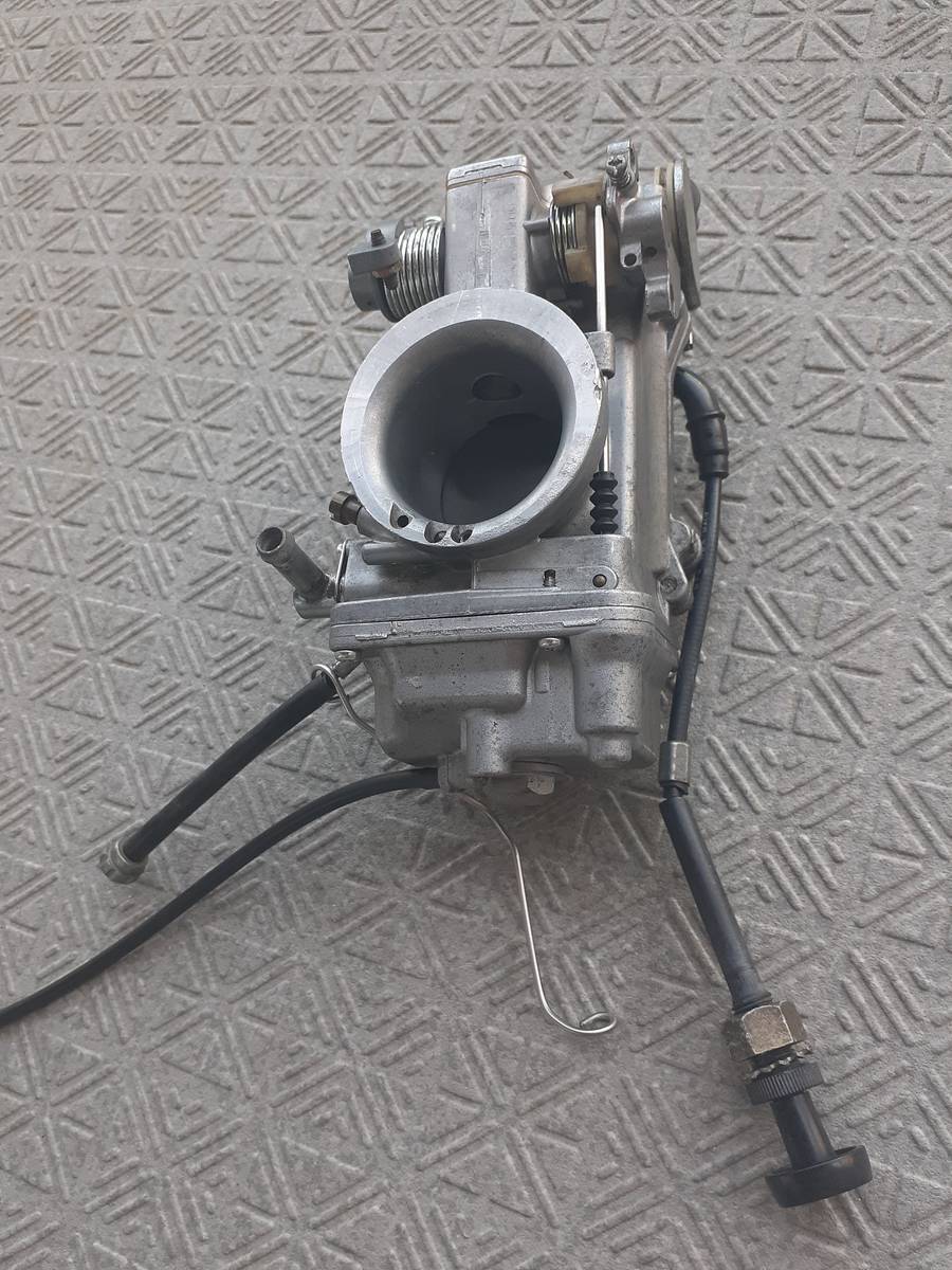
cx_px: 476
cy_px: 635
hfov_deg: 51.4
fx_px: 990
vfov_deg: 65.3
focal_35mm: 27
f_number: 1.9
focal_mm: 3.6
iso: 100
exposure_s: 1/100
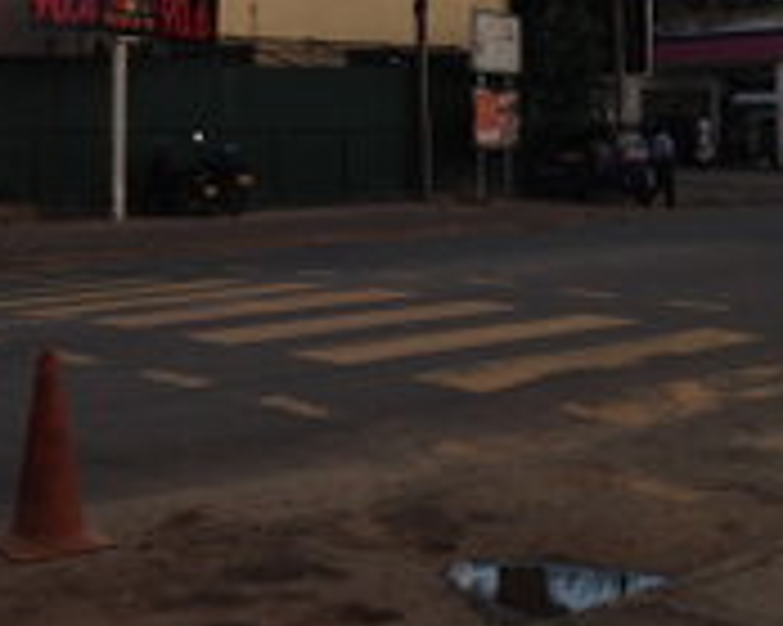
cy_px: 59
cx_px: 369
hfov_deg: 25.7
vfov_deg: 20.3
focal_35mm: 74
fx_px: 1714
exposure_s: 1/1550
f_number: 2.4
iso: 50
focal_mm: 4.12
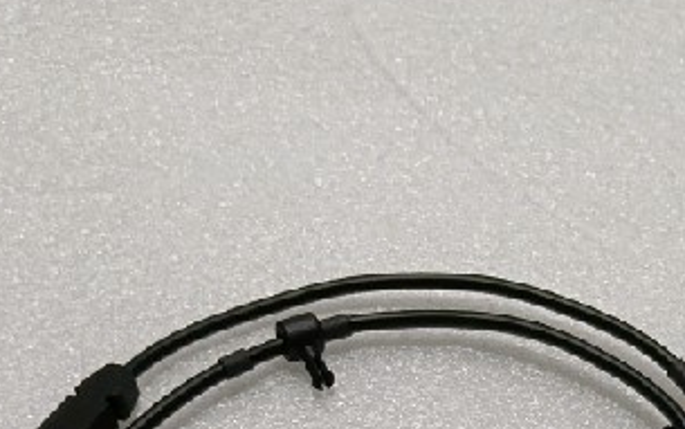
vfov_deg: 15.2
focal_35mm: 75
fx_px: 1401
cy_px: 759
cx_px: 535
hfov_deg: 27.0
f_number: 1.8
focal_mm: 3.98
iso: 160
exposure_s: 1/33.3
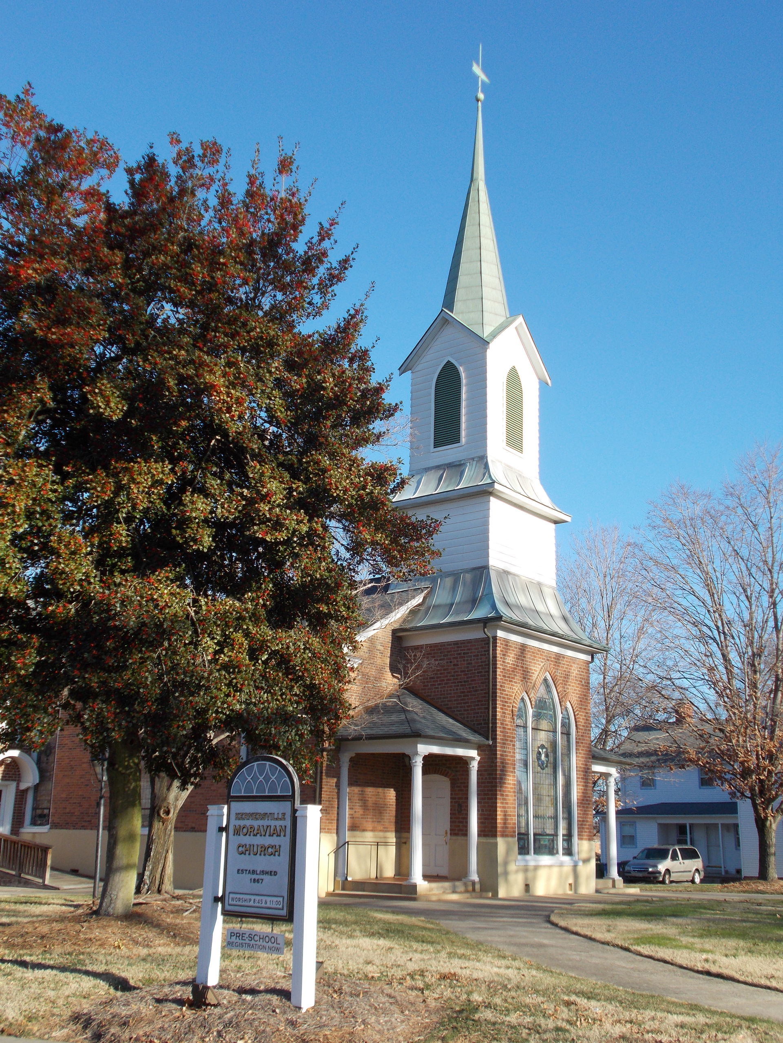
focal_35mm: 39
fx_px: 1176
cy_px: 522
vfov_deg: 47.9
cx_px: 392
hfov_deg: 36.8
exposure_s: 1/320
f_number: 3.9
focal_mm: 6.9
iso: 80
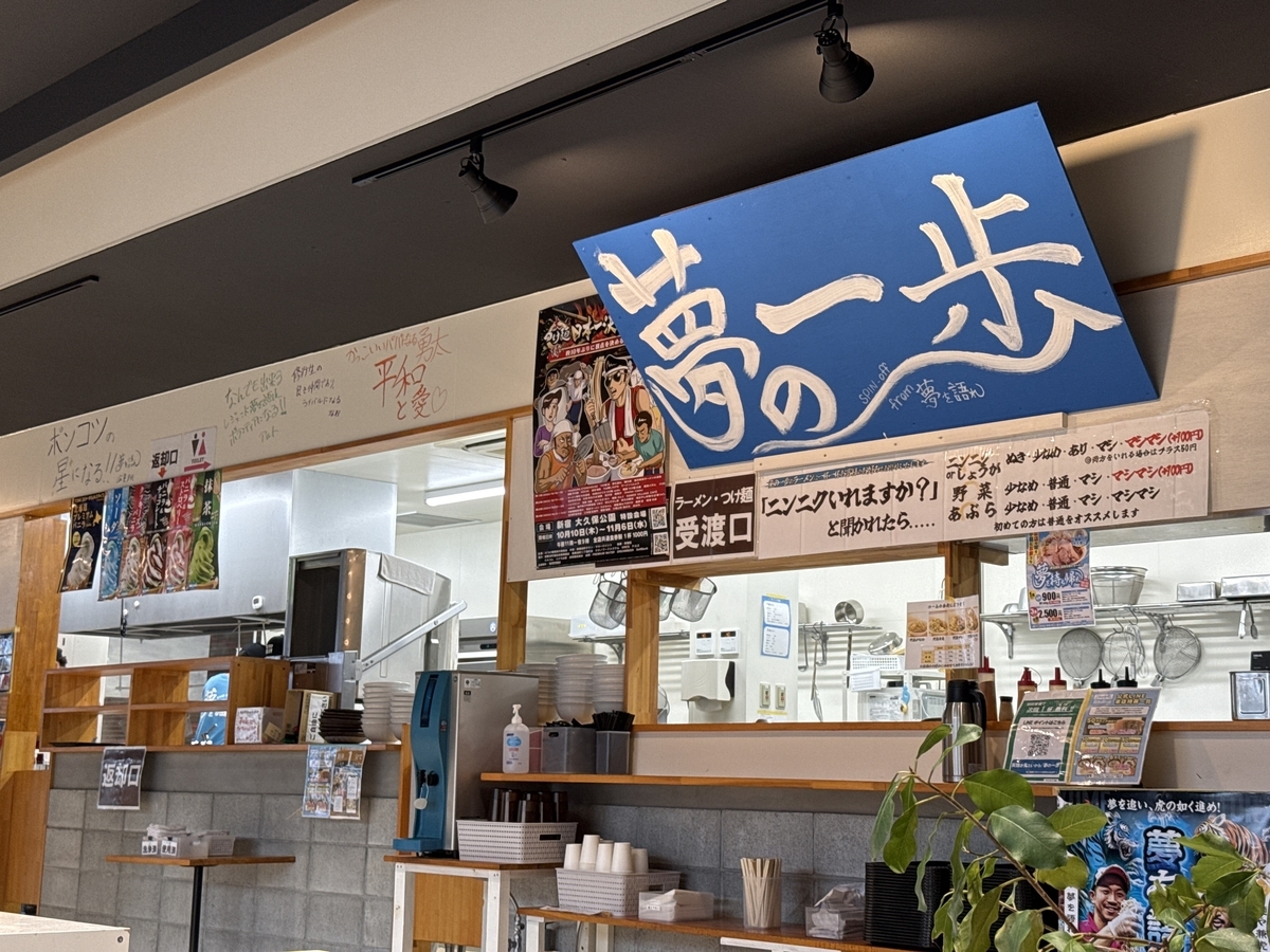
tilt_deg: +10.5
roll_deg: -1.2
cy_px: 476
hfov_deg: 39.7
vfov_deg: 30.3
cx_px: 635
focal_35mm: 48
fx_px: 1761
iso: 64
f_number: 1.78
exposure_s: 1/60
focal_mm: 6.76
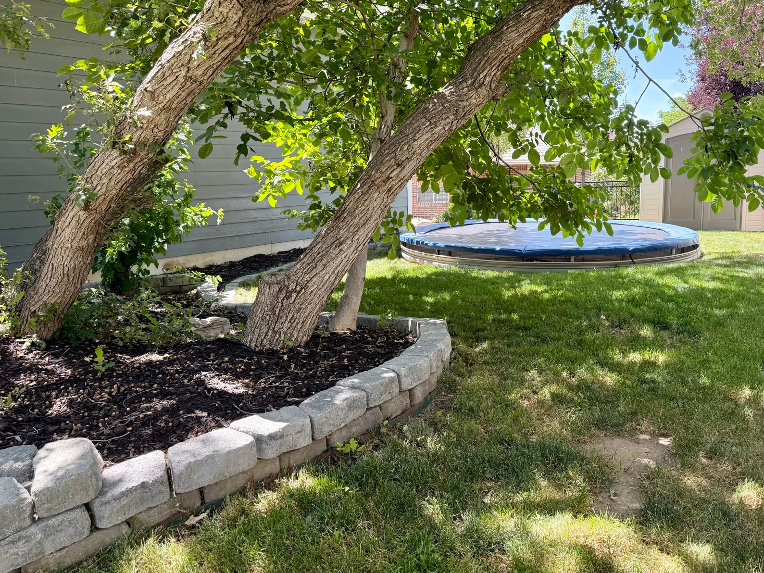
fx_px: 640
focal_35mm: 29
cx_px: 446
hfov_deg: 61.3
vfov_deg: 48.2
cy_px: 263
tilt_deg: -9.1
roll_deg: +1.5
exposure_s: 1/467
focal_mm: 6.76
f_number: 1.78
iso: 100
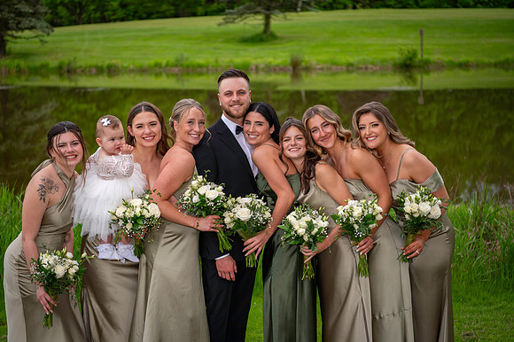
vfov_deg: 21.9
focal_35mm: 62
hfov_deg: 32.4
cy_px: 171
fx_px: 885
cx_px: 257
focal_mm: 62
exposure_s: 1/3200
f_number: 3.2
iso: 400
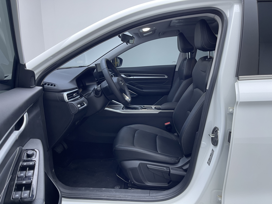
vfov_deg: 54.9
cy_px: 102
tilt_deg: -12.6
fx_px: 196
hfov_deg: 69.4
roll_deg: -1.1
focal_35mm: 25
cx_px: 136
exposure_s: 1/50
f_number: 1.6
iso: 80
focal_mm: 5.1
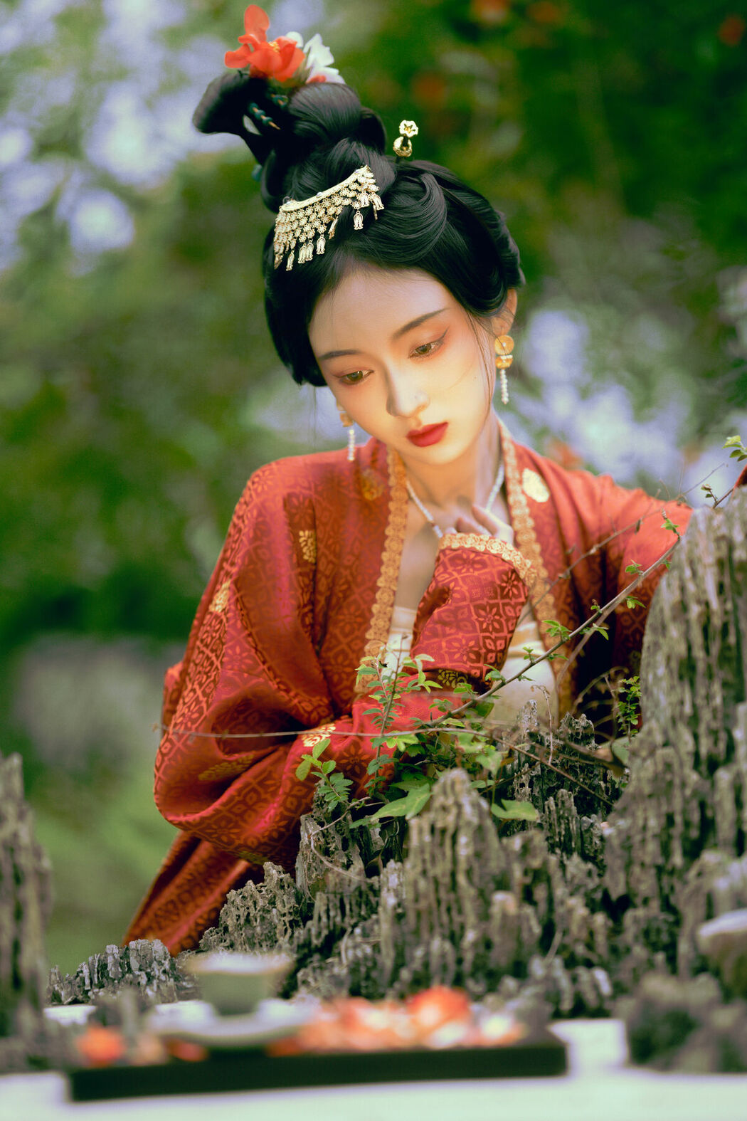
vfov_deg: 23.9
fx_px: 2645
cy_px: 560
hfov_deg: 16.1
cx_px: 374
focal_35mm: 85
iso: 250
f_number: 1.4
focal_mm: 85
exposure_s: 1/1600
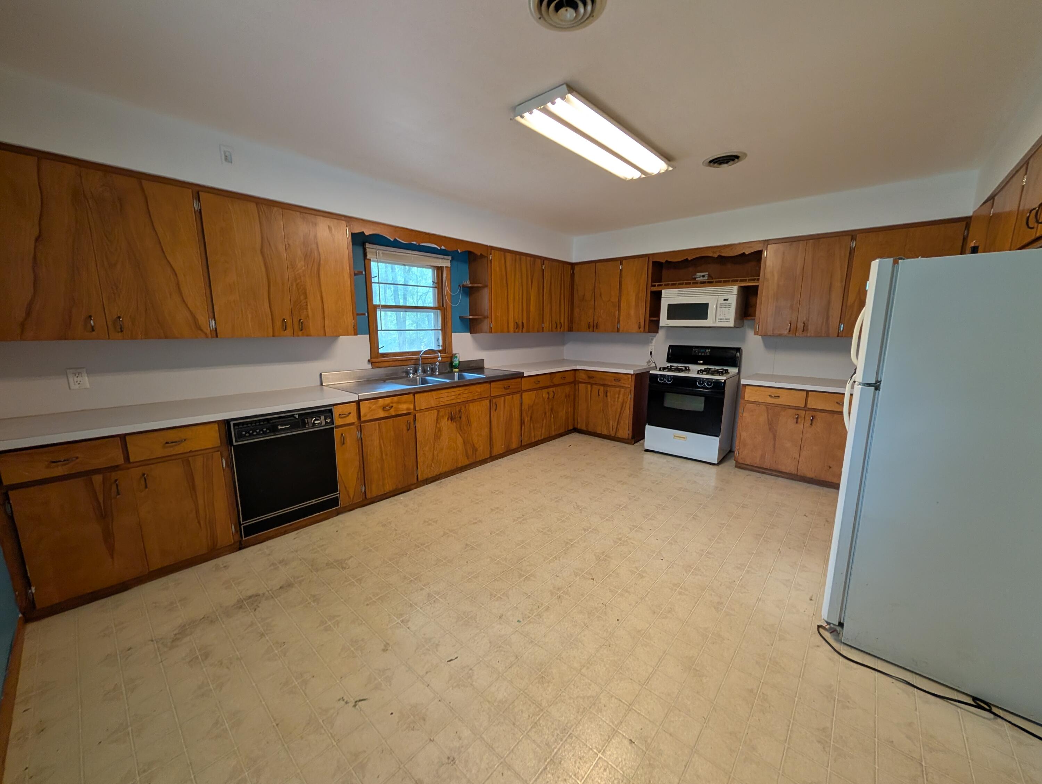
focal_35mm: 12
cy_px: 392
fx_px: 362
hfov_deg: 110.5
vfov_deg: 94.6
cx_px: 521
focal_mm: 2.02
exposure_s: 1/60
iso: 138
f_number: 1.7
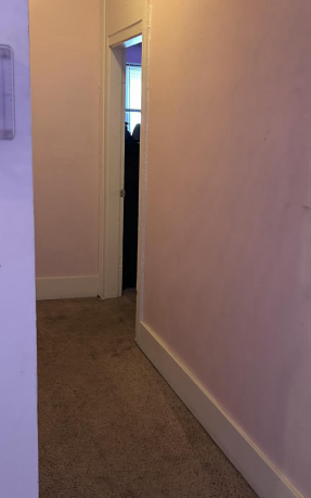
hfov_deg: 31.9
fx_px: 542
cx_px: 195
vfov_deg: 49.3
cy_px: 241
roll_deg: -2.4
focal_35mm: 40
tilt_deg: -12.5
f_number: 1.5
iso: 250
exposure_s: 1/60
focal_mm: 5.7
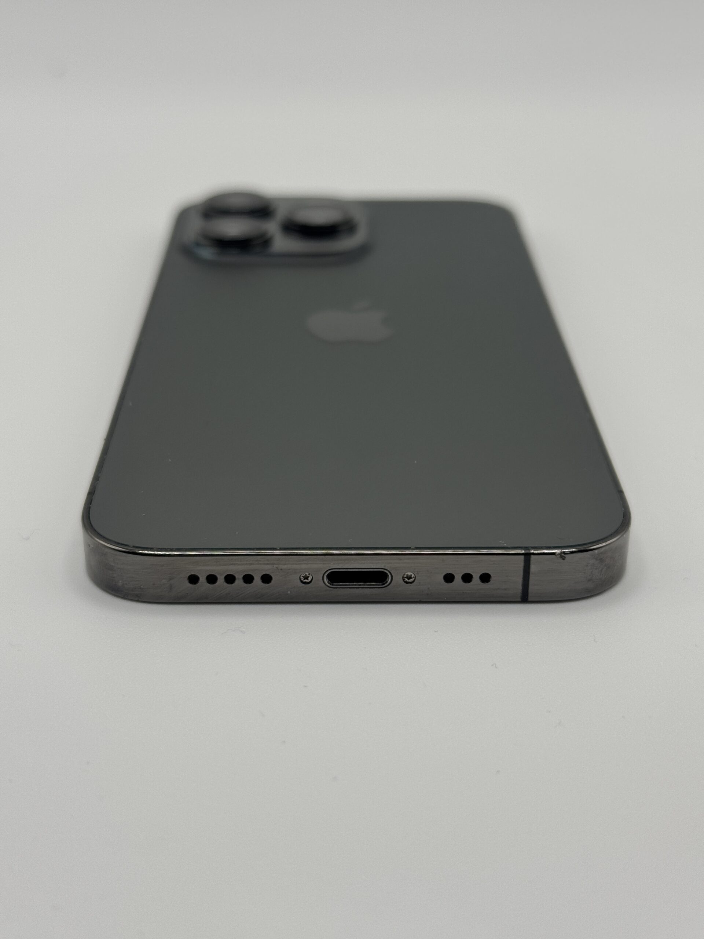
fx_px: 1302
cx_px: 352
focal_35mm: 48
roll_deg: -0.2
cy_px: 470
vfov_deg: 39.7
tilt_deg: -27.5
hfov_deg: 30.3
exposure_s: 1/1681
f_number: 1.78
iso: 64
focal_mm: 6.76
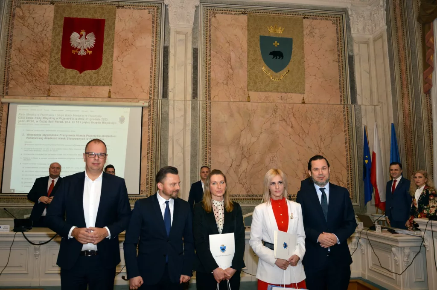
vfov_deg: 47.9
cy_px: 145
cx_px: 218
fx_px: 327
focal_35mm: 27
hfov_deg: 67.4
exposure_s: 1/60
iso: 400
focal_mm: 18
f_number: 5.6
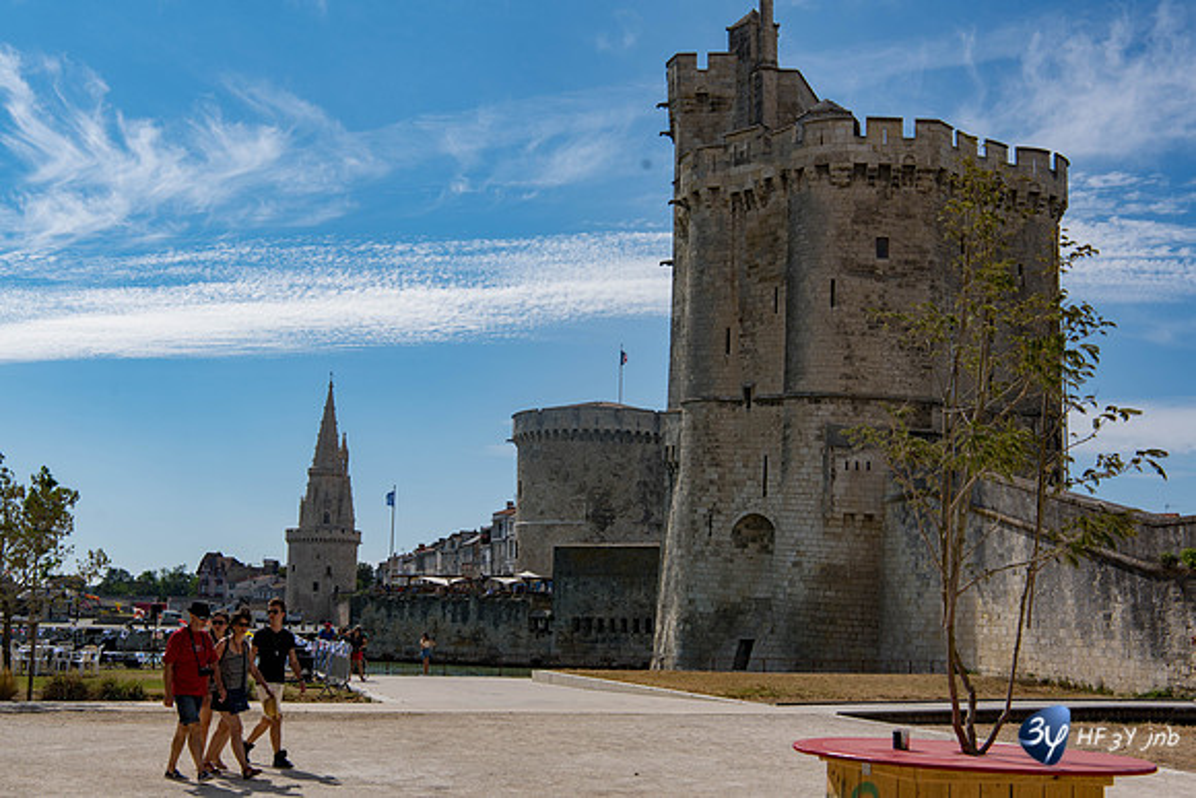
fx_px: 1529
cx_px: 598
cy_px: 399
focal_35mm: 46
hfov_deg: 42.7
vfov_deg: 29.3
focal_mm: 46
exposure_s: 1/400
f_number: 10
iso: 64
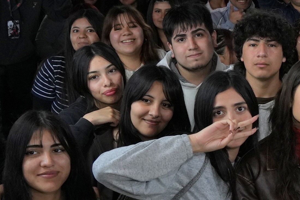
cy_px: 144
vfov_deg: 15.3
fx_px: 742
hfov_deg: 19.7
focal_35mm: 89
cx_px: 455
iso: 2500
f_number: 4.5
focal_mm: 28
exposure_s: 1/80
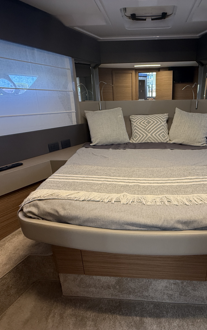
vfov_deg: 85.1
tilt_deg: -18.4
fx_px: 181
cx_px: 138
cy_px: 166
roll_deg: +0.1
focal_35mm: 20
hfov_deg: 58.3
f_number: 2.2
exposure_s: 1/99
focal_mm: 2.22
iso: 250
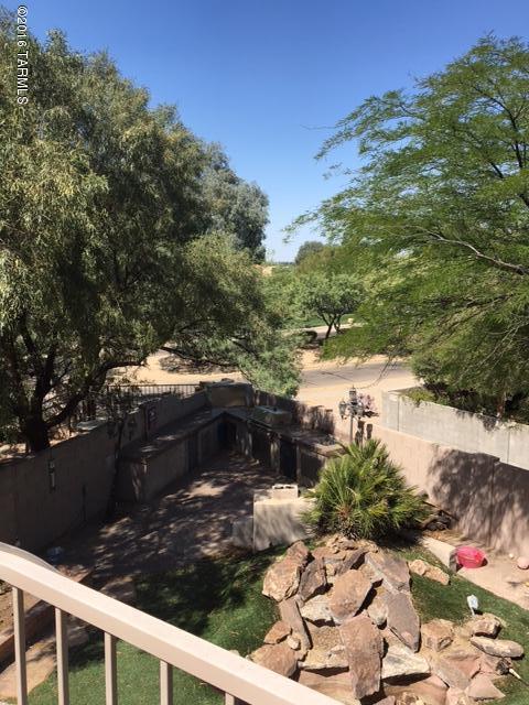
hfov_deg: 48.2
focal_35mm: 29
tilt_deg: -7.2
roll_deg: +0.8
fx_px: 591
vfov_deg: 61.7
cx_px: 264
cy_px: 352
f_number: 2.2
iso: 25
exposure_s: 1/1350
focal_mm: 4.15
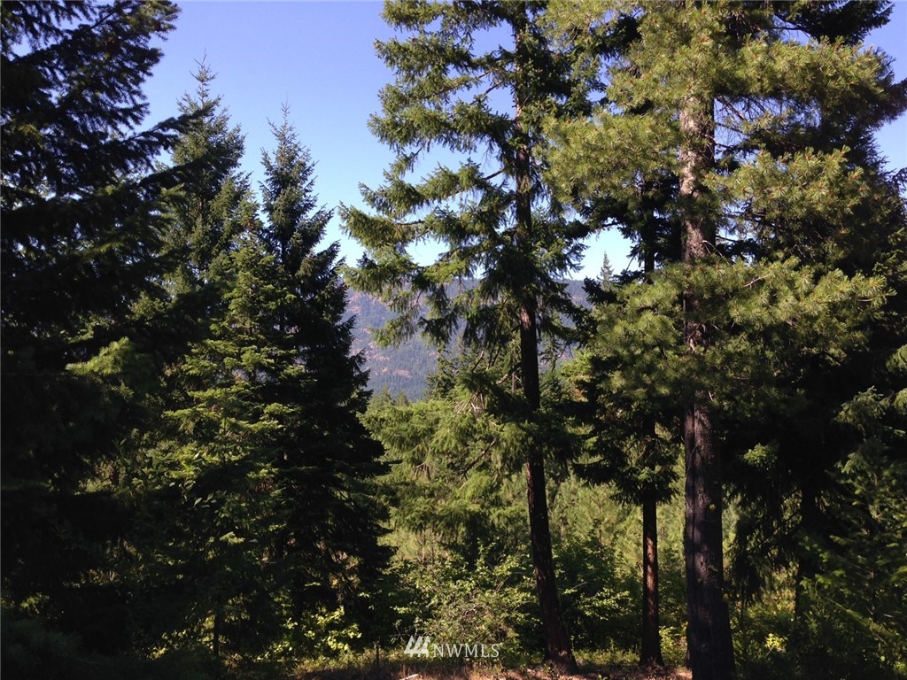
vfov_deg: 42.9
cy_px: 340
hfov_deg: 55.4
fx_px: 865
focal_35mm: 33
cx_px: 454
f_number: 2.4
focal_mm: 4.12
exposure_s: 1/471
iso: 50
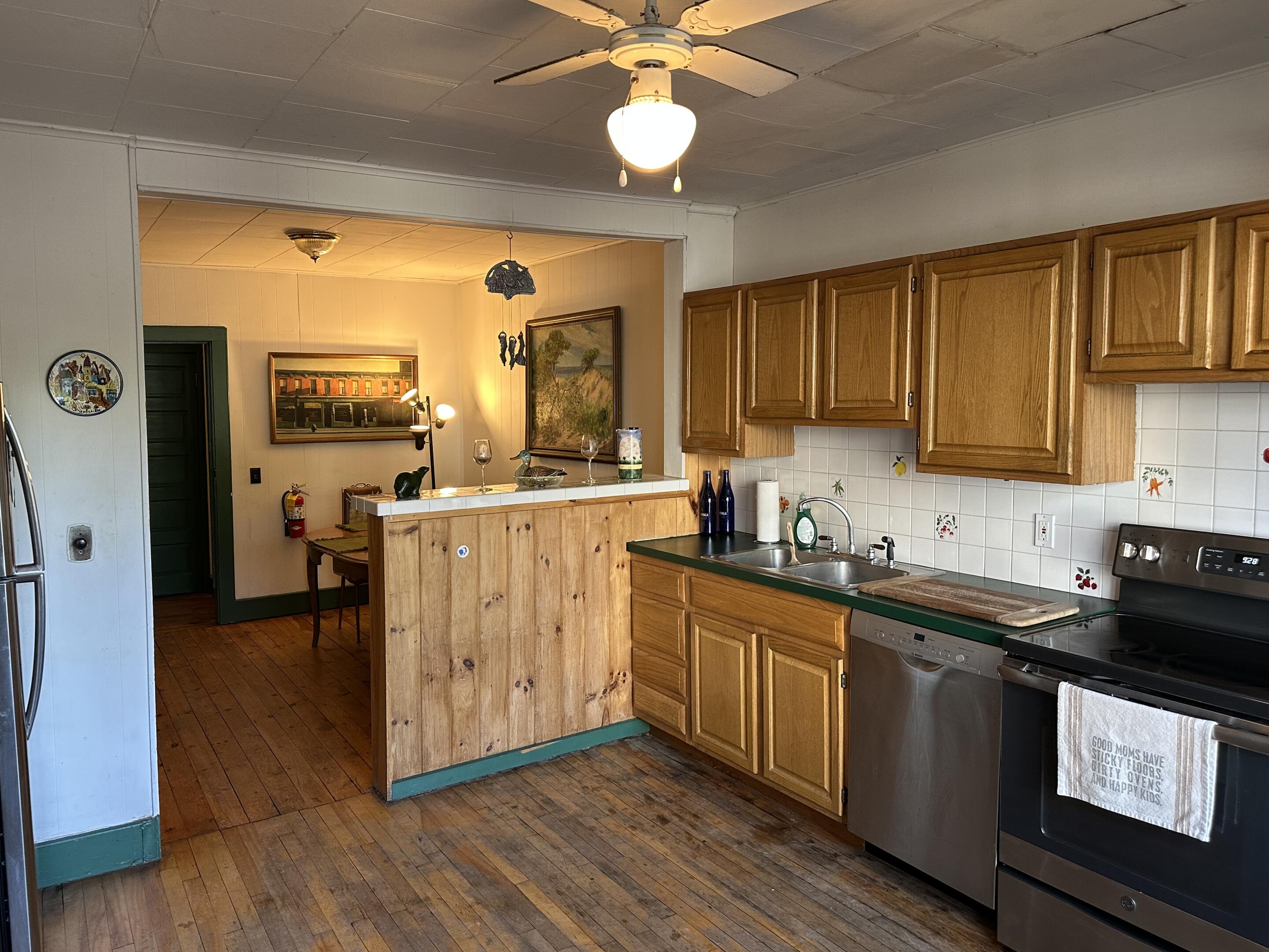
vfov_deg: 54.9
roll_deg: +0.0
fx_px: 916
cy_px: 462
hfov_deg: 69.4
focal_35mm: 25
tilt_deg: -3.5
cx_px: 633
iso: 200
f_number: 1.78
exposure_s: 1/60
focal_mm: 6.86
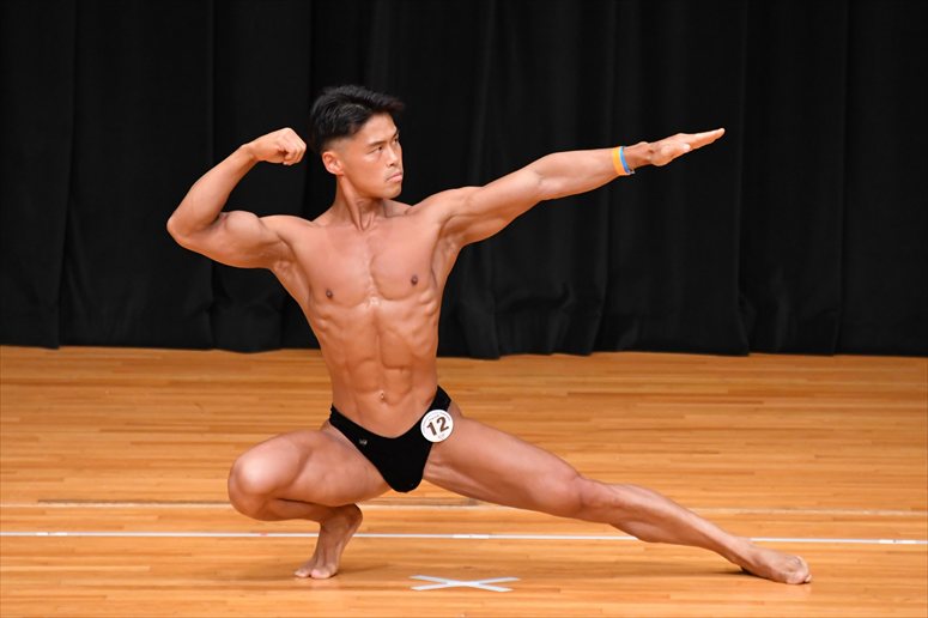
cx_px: 464
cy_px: 309
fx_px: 11594
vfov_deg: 3.1
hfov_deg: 4.6
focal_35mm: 450
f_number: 5.6
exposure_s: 1/400
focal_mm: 300
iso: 4000
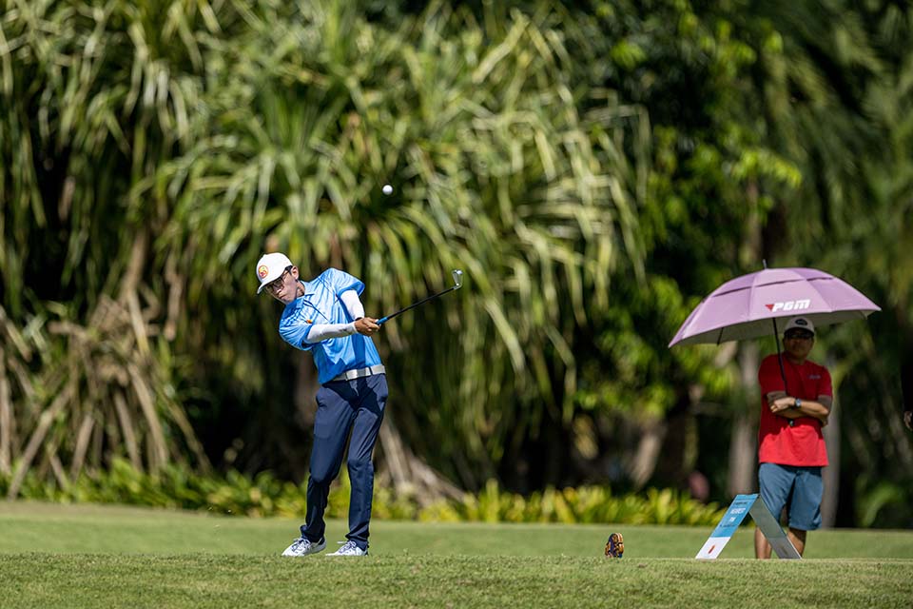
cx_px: 456
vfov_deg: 3.4
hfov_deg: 5.2
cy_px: 304
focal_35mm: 400
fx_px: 10144
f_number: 2.8
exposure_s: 1/6400
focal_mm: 400
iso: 280
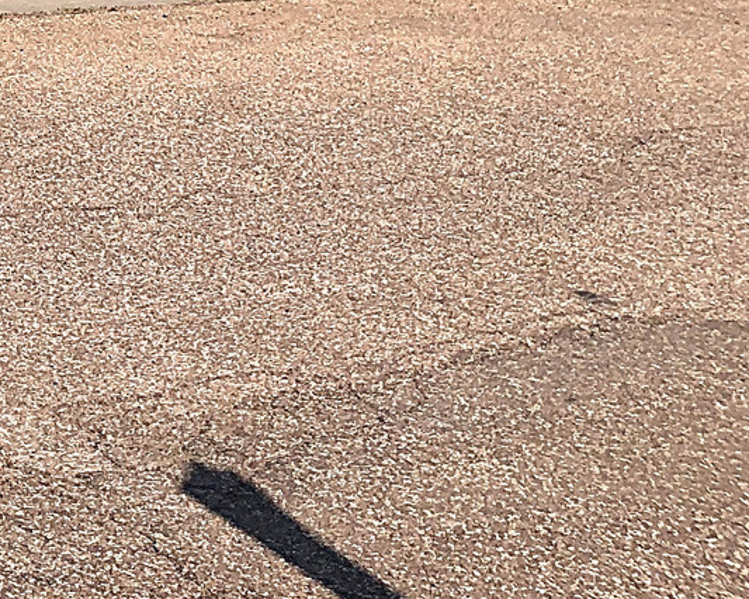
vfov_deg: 13.5
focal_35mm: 105
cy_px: -394
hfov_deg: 16.6
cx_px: -375
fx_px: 2327
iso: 20
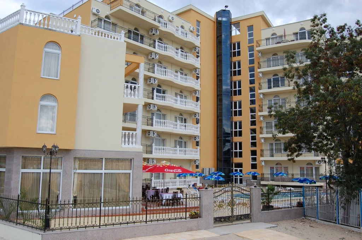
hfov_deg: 62.0
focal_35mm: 30
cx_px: 181
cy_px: 120
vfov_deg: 43.5
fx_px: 301
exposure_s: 1/250
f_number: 8
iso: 200
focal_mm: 20
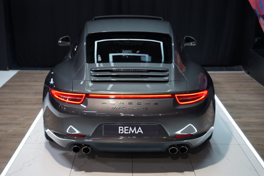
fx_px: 444
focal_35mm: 61
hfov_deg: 33.1
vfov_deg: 22.4
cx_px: 130
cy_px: 88
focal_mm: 59.5
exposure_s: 1/80
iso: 500
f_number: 2.8
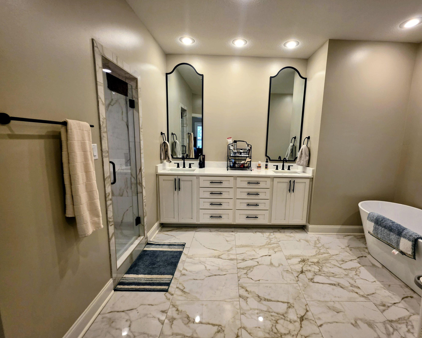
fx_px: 175
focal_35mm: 14
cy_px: 166
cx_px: 231
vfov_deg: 88.0
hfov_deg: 100.4
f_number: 1.9
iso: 160
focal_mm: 2.2
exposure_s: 1/120
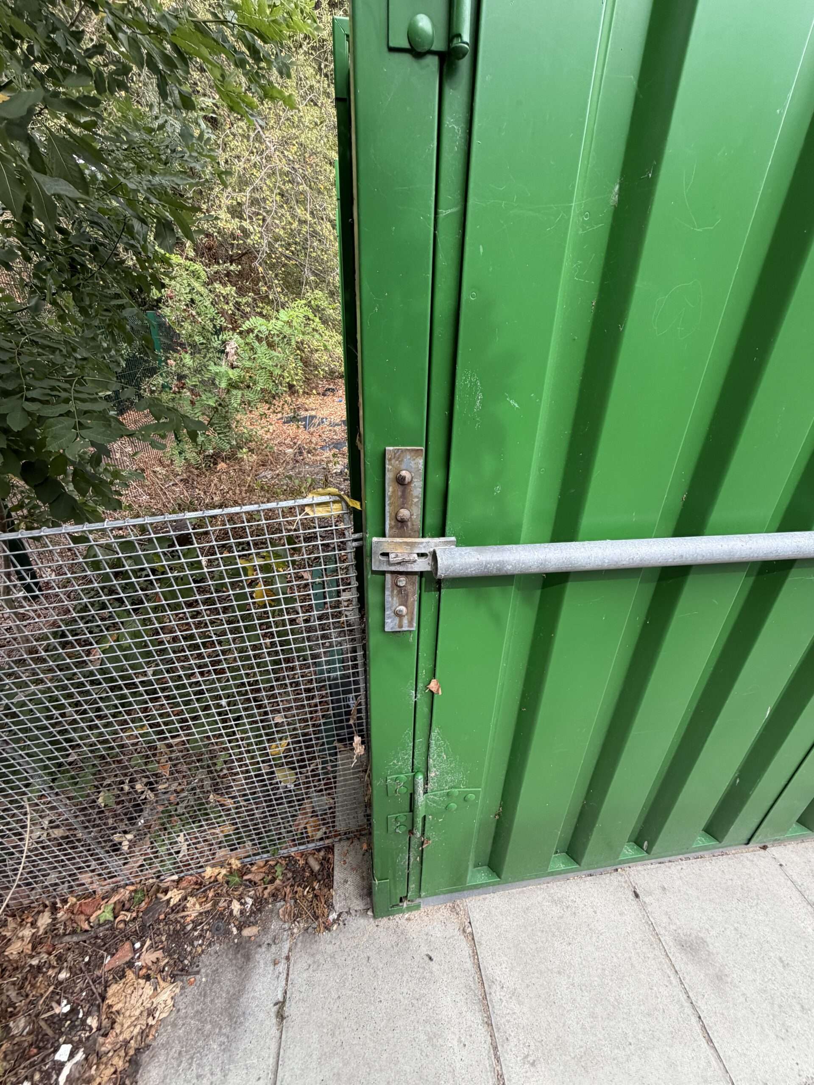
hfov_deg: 85.7
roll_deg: -3.2
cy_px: 542
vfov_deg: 102.1
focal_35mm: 14
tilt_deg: -25.0
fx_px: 439
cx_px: 407
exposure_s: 1/192
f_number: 2.2
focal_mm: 2.22
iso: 40
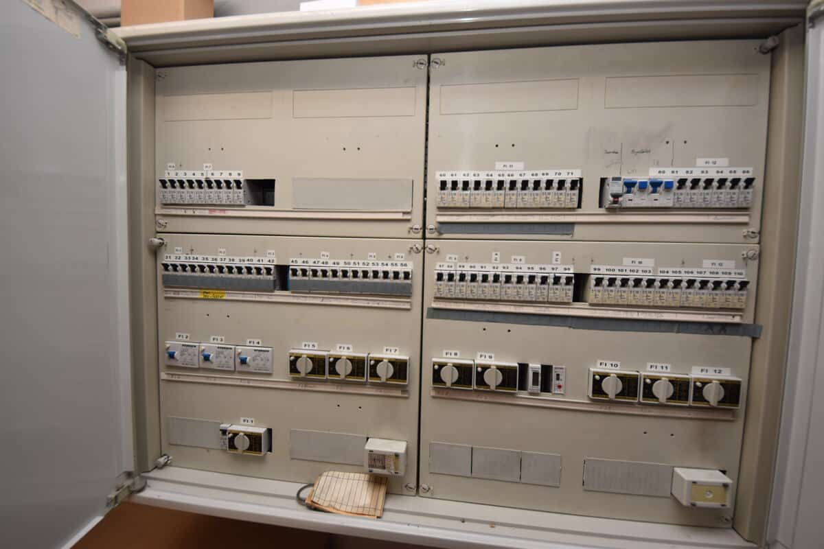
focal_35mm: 14
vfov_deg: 80.2
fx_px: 326
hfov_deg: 103.3
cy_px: 274
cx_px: 412
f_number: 5.6
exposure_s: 1/60
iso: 320
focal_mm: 9.5
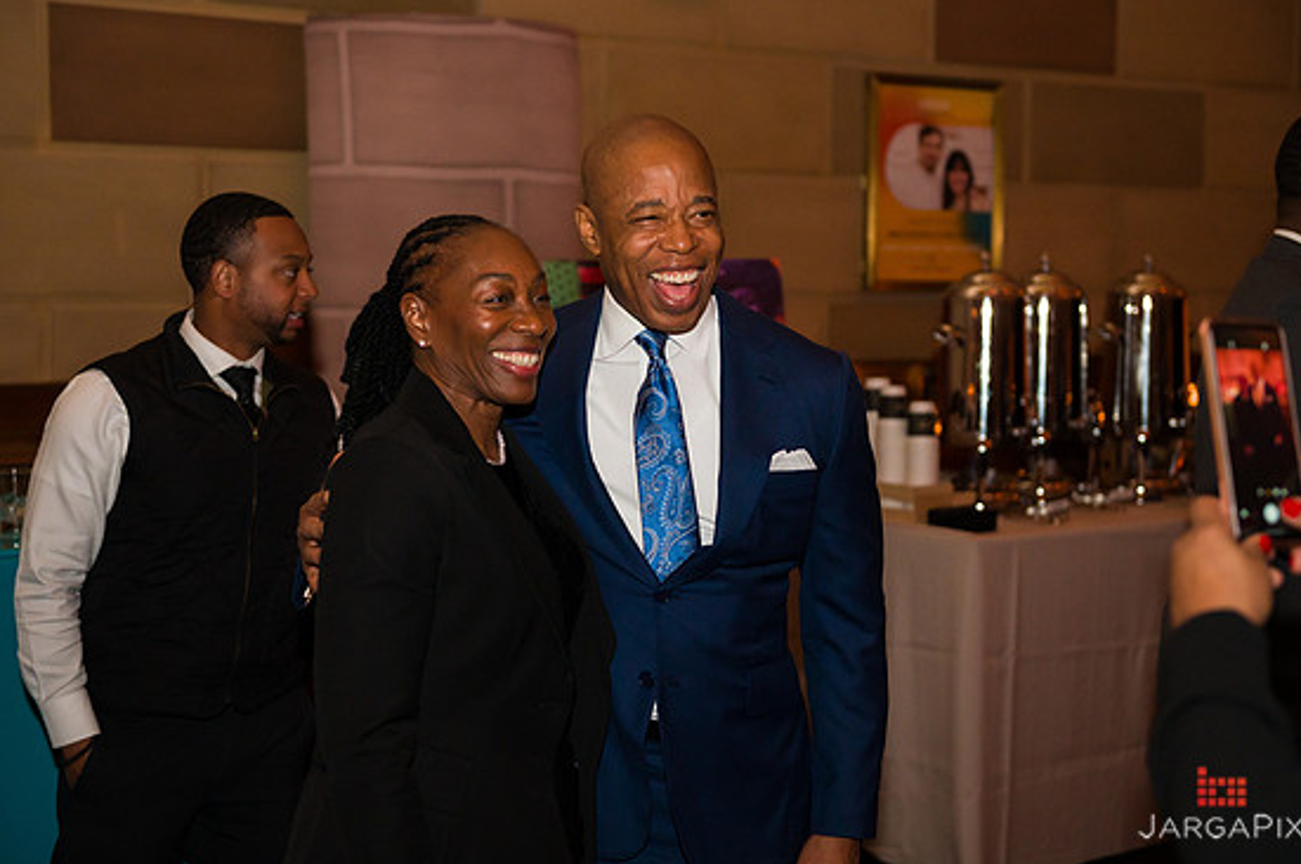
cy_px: 434
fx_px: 2130
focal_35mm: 59
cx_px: 680
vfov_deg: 22.9
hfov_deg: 34.0
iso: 3200
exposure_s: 1/200
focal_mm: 56
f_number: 4
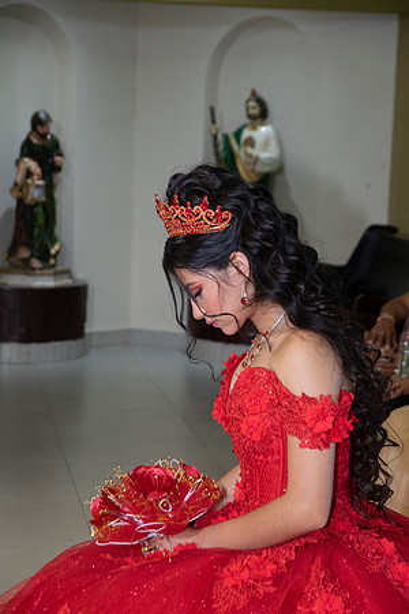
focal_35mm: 90
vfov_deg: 22.6
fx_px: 1534
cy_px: 307
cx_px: 204
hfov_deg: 15.2
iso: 1000
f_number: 5.6
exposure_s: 1/160
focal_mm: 60
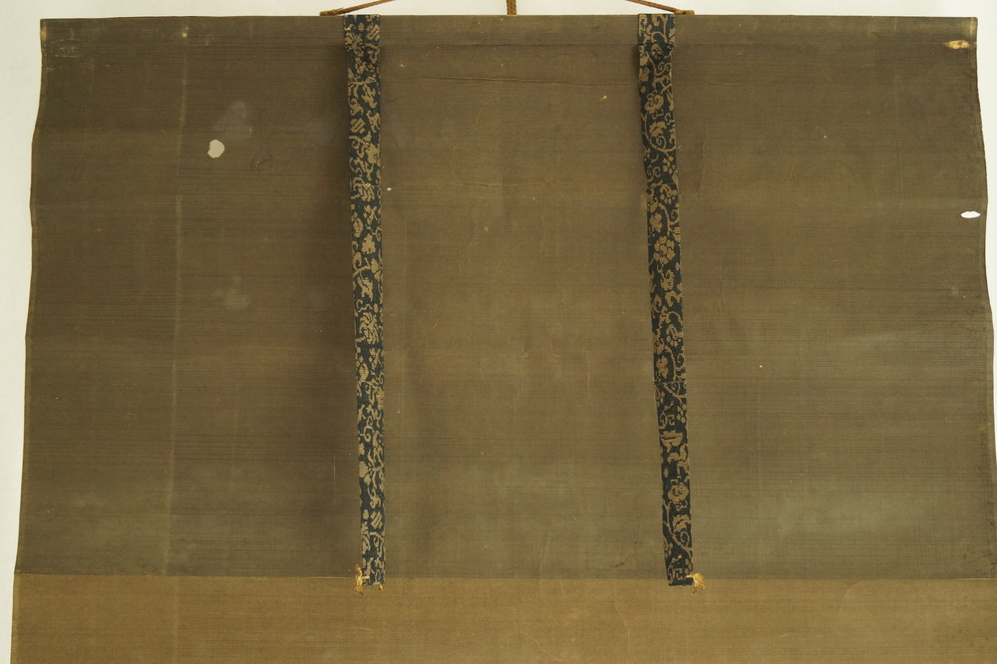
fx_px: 1080
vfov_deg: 34.2
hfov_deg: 49.6
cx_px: 498
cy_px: 332
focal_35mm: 39
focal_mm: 26
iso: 800
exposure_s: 1/60
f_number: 4.5
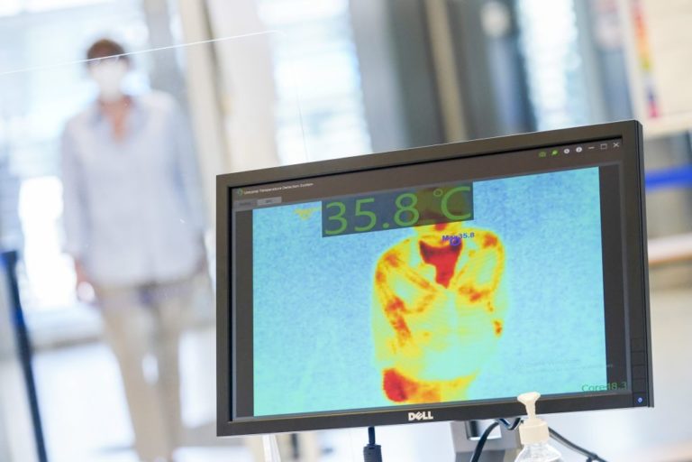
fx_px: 2018
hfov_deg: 19.5
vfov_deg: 13.0
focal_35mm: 105
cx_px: 346
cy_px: 231
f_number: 3.5
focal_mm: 105
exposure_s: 1/320
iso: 2500
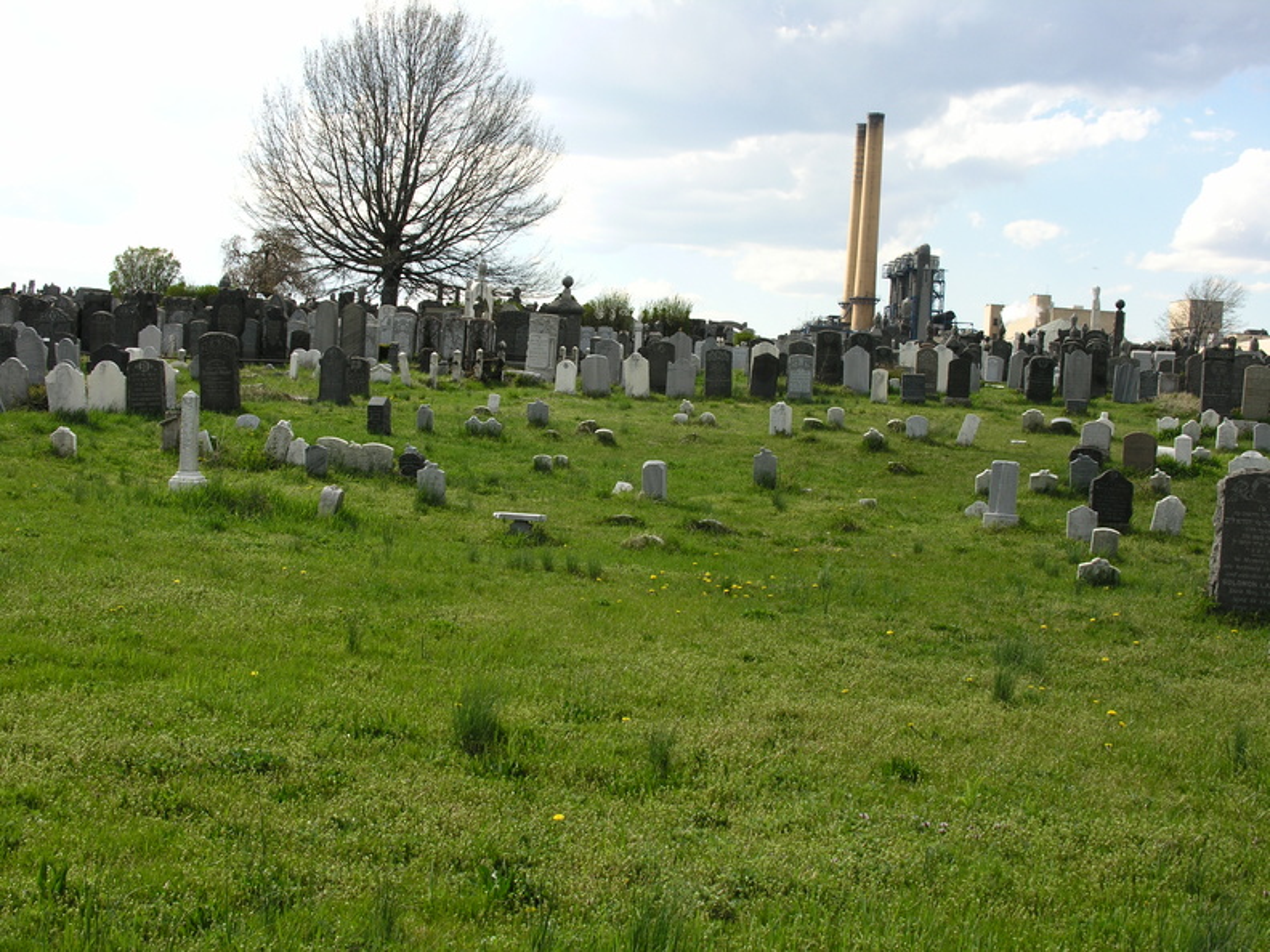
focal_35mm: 46
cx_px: 635
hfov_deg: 41.2
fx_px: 1688
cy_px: 476
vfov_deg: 31.5
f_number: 7.6
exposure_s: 1/114
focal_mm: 11.8
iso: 50
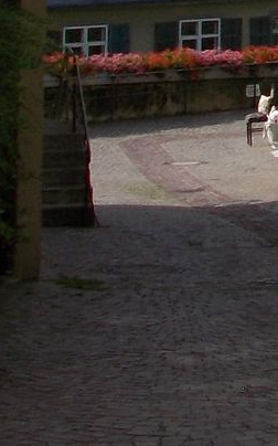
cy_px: -263
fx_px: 2294
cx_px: 694
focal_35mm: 189
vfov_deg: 10.6
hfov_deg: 6.6
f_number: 8.6
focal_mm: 5.3
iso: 80
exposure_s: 1/200
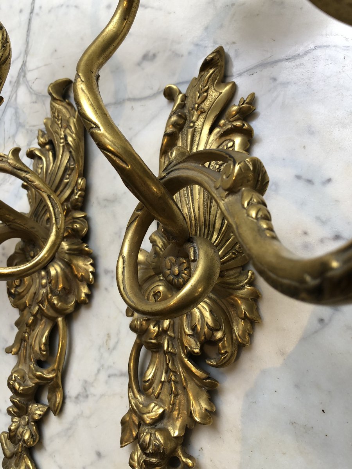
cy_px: 234
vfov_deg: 63.4
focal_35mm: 28
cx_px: 176
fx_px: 380
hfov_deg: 49.7
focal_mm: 4
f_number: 1.8
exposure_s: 1/100
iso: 40
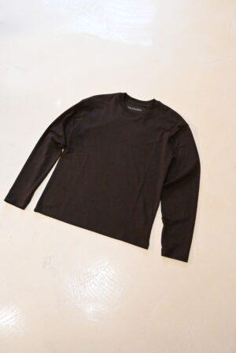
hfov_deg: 40.8
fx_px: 317
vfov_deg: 58.3
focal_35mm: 32
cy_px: 176
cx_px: 118
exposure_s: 1/250
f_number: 10
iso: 16000
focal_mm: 21.5
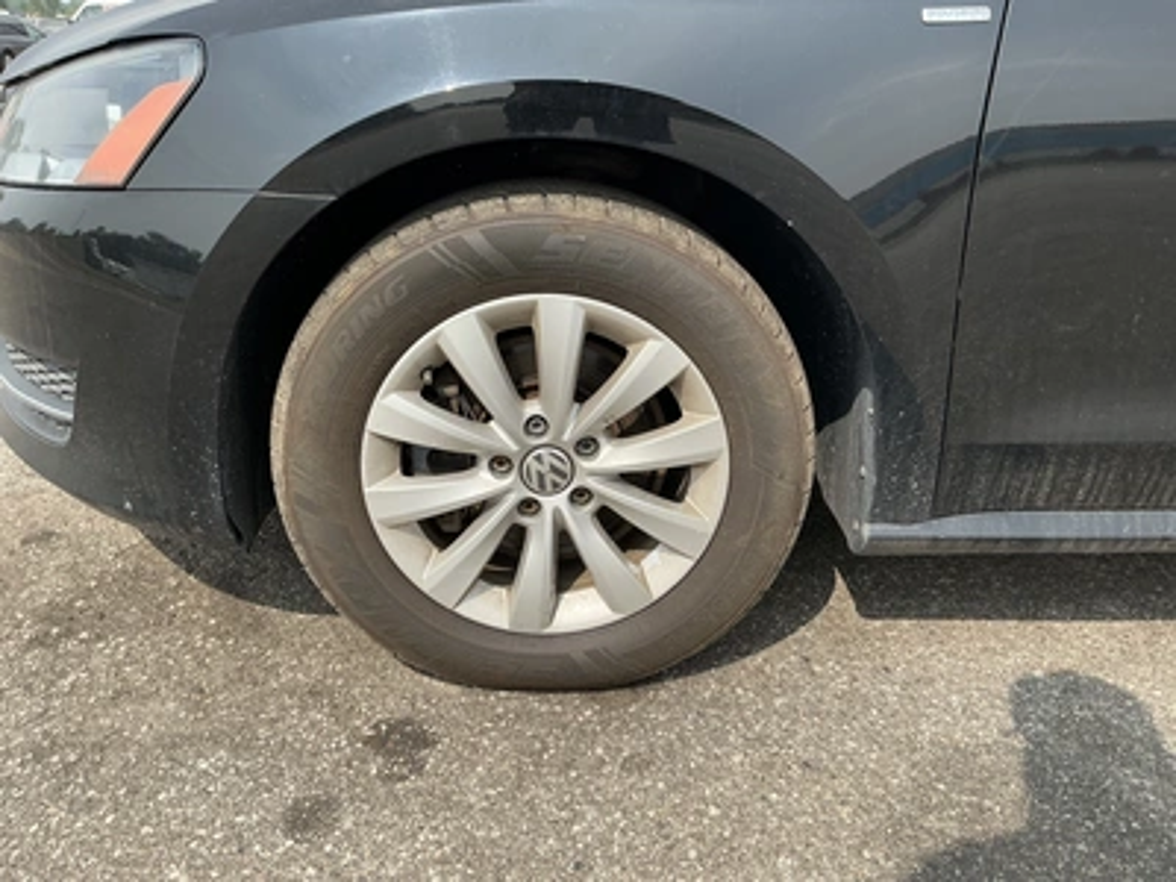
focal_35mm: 28
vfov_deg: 49.7
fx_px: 951
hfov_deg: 63.4
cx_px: 588
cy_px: 441
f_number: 1.8
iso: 25
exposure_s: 1/1121
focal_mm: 3
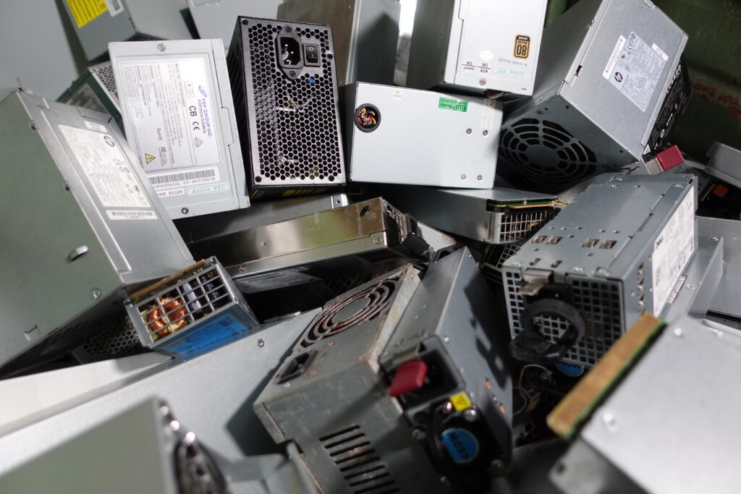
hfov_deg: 73.7
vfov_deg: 53.1
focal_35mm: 24
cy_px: 247
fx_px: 494
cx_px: 370
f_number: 1.8
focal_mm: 9.4
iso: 400
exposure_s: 1/30
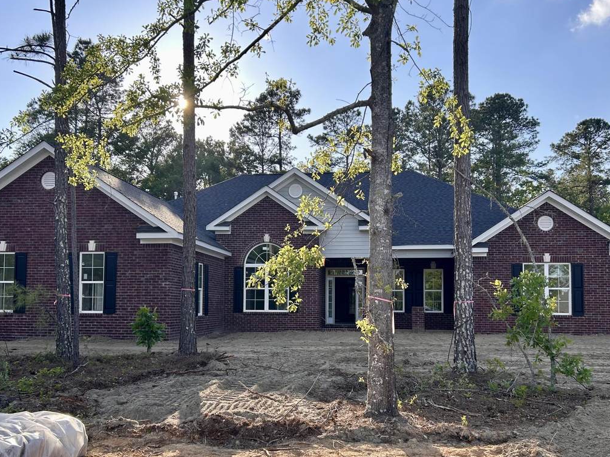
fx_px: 582
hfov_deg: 55.3
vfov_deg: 42.7
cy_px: 274
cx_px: 297
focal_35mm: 33
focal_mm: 5.7
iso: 50
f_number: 1.5
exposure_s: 1/1575
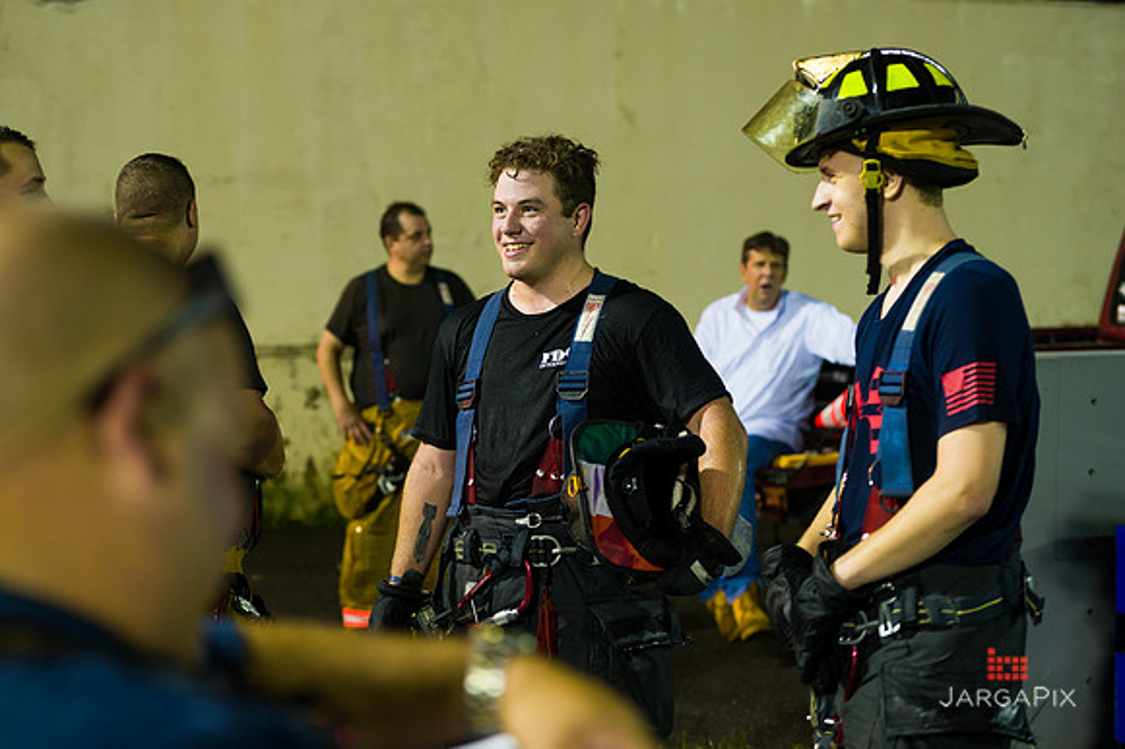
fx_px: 2186
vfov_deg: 19.4
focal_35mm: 70
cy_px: 374
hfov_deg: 28.9
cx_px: 562
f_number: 3.2
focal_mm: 70
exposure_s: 1/125
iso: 1600
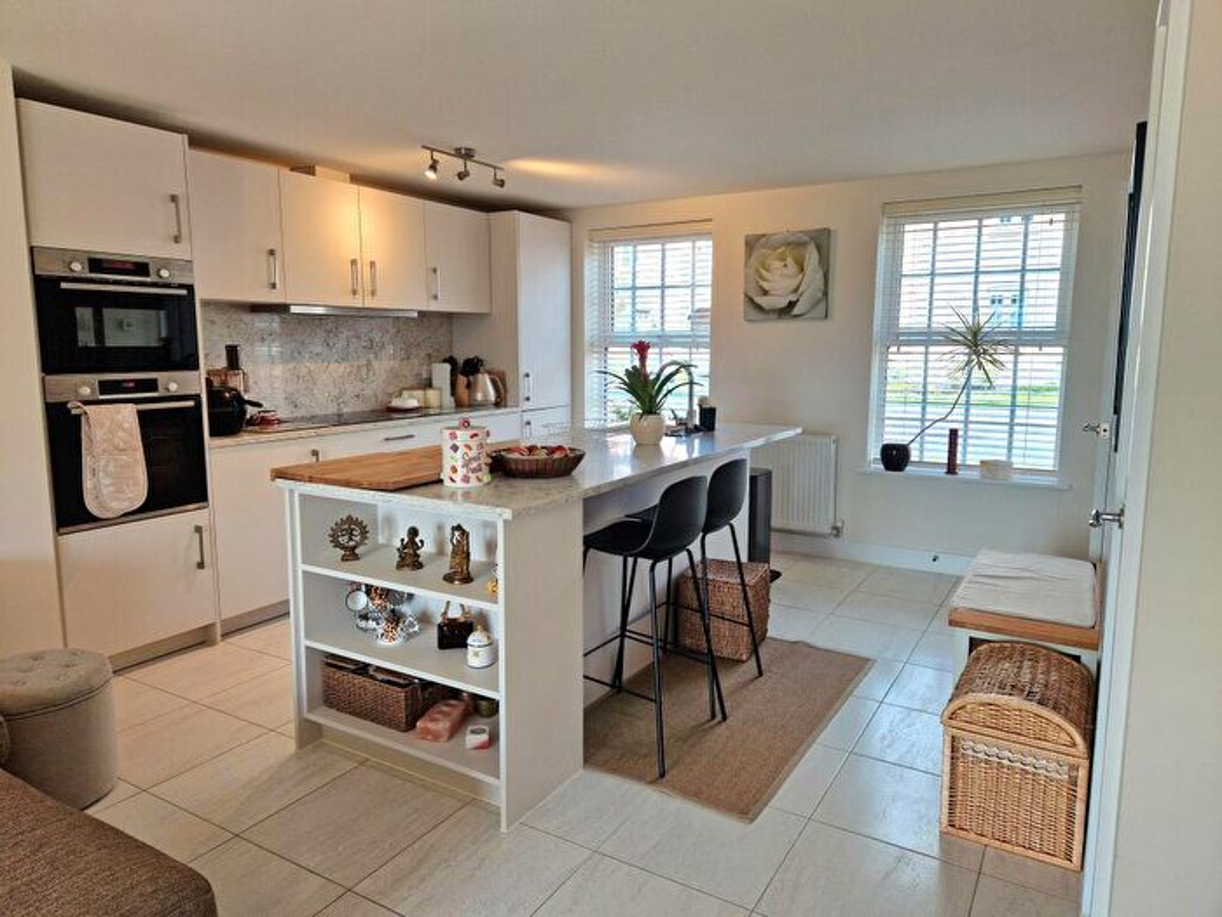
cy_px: 458
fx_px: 812
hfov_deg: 73.9
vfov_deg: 58.9
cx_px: 611
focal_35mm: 23
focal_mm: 5.4
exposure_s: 1/182
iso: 50
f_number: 1.8
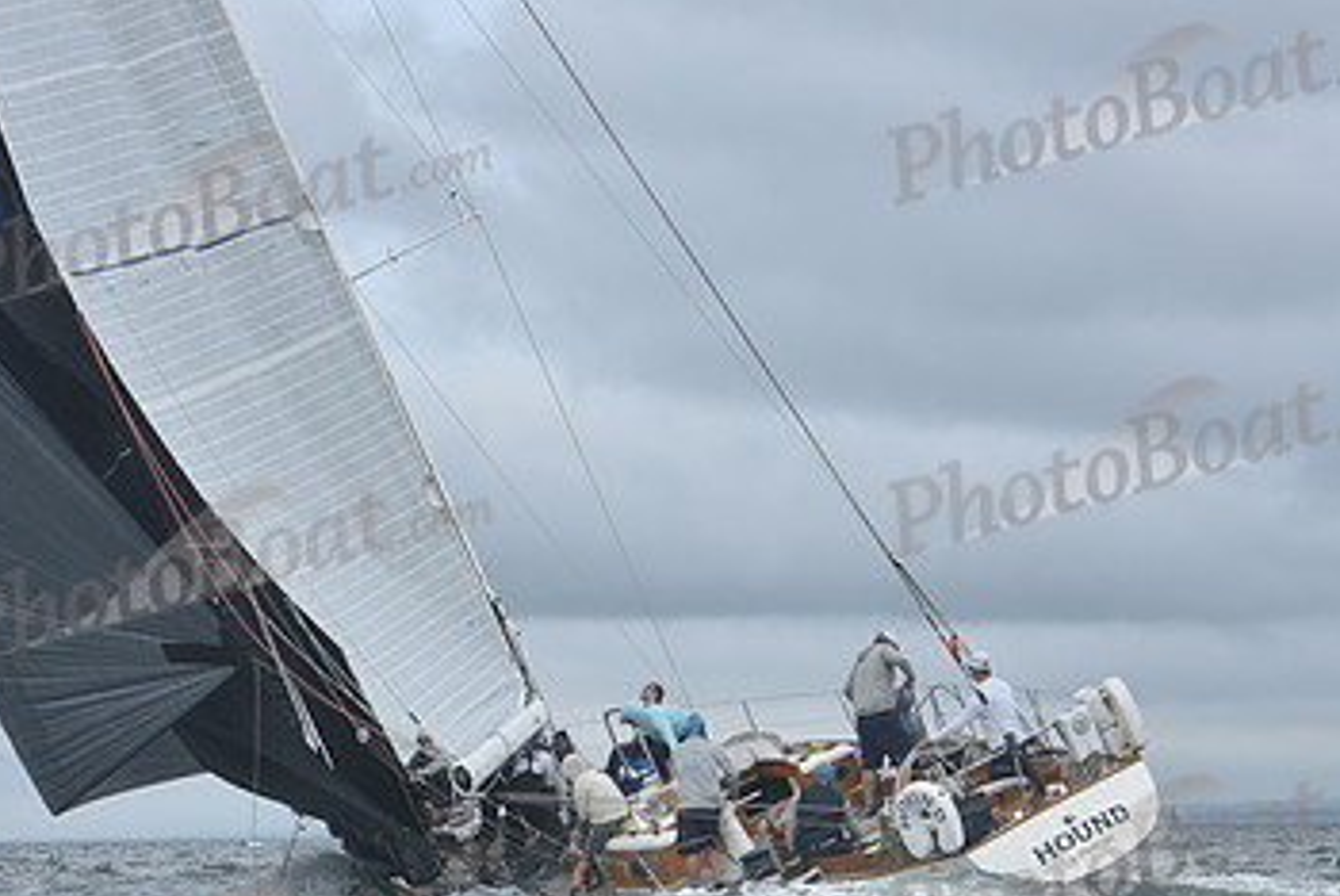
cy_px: 710
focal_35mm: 116
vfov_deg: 11.8
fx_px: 4321
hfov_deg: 17.6
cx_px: 693
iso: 200
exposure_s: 1/1250
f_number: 5.6
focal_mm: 70
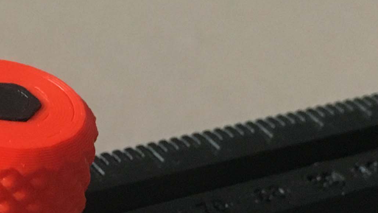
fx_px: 1243
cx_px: 106
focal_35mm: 124
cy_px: 395
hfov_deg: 17.2
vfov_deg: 9.3
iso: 200
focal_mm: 4.15
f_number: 2.2
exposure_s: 1/17
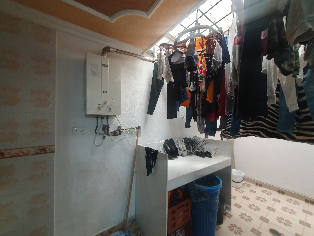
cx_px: 157
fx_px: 118
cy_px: 118
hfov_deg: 106.2
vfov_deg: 89.9
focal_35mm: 13
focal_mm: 1.8
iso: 320
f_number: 2.2
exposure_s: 1/30
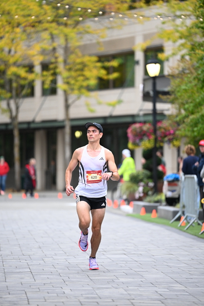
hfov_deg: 6.9
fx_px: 1699
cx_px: 102
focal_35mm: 200
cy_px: 153
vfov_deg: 10.3
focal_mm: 200
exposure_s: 1/800
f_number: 2.8
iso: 1600
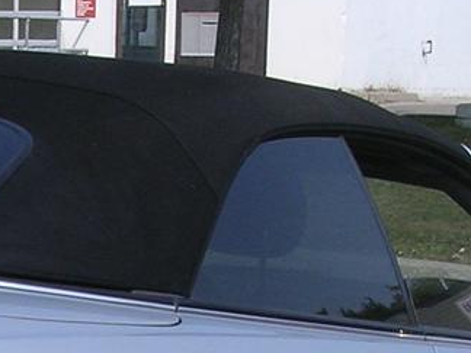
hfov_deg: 12.9
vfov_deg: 9.6
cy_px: 517
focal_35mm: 150
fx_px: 2041
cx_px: -63
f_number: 5.6
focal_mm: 5.8
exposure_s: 1/381
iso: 100
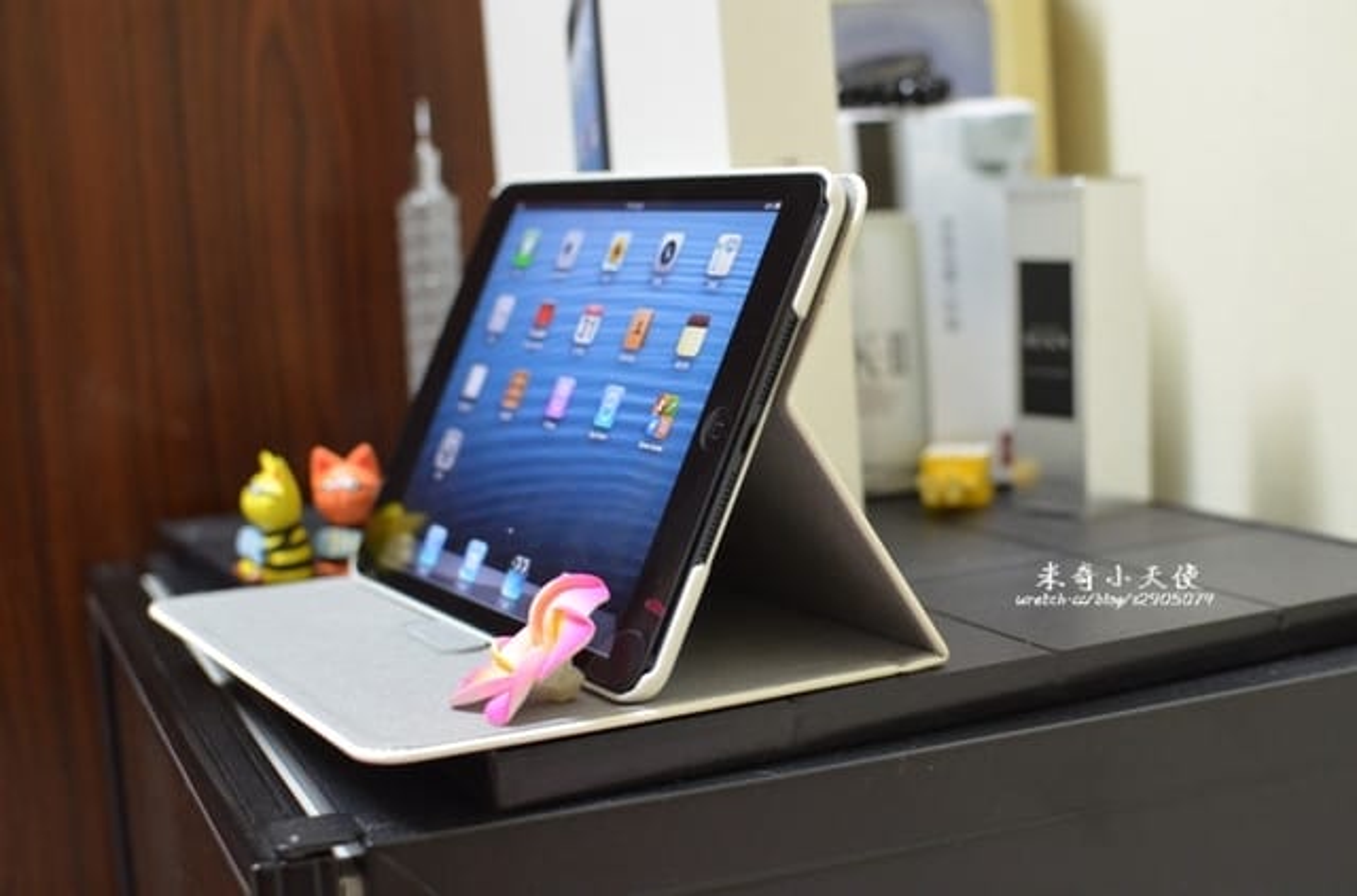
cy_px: 448
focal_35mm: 52
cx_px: 678
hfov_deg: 37.9
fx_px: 1974
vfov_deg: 25.6
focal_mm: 35
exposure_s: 1/30
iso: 1600
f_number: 3.2
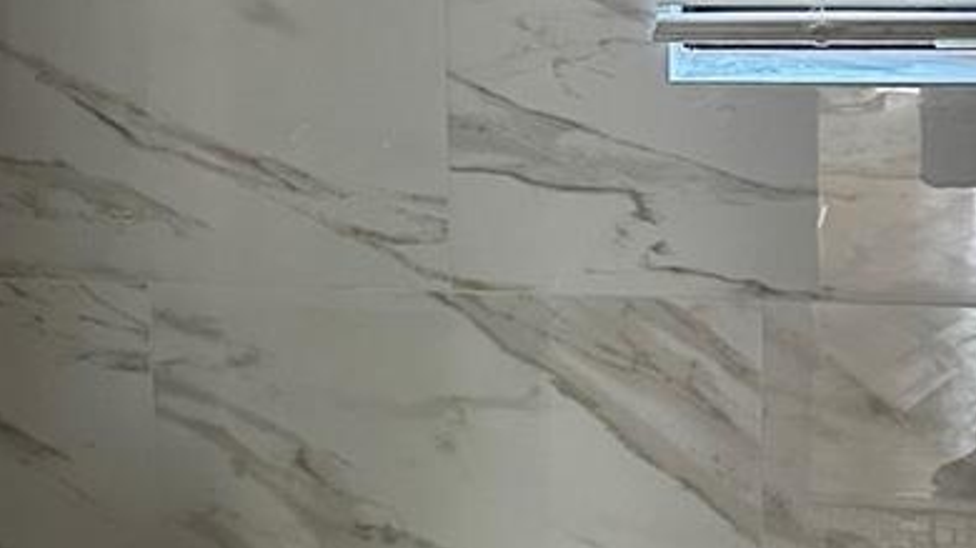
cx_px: 455
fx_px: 2665
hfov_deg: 20.8
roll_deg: +0.1
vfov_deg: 11.7
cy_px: 268
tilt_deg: -13.3
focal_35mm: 103
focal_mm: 6.86
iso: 250
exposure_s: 1/87
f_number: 1.78
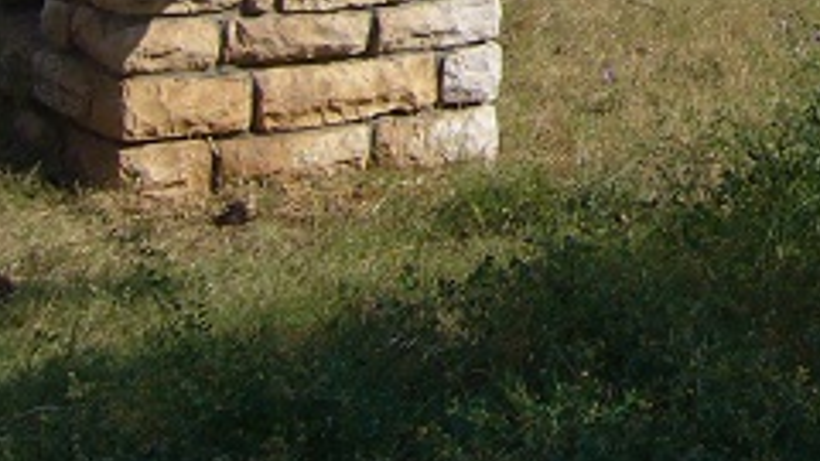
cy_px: -420
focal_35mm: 127
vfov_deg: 9.1
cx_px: 1080
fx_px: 2761
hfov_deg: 16.0
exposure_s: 1/400
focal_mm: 5.8
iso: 80
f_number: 5.6
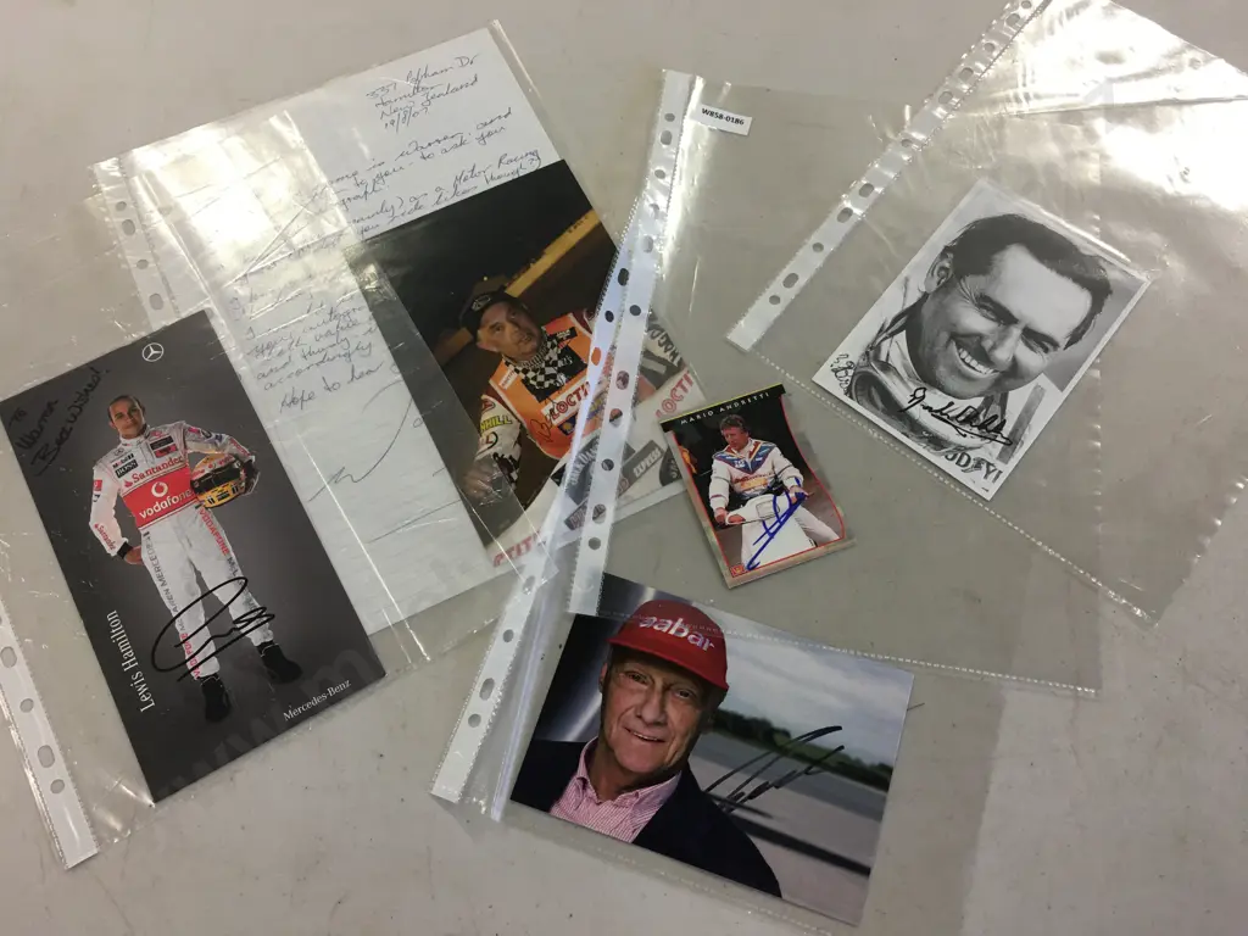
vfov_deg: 48.2
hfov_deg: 61.7
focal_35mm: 29
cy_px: 468
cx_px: 624
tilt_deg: -66.6
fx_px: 1046
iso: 40
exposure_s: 1/33
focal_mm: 4.15
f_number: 2.2
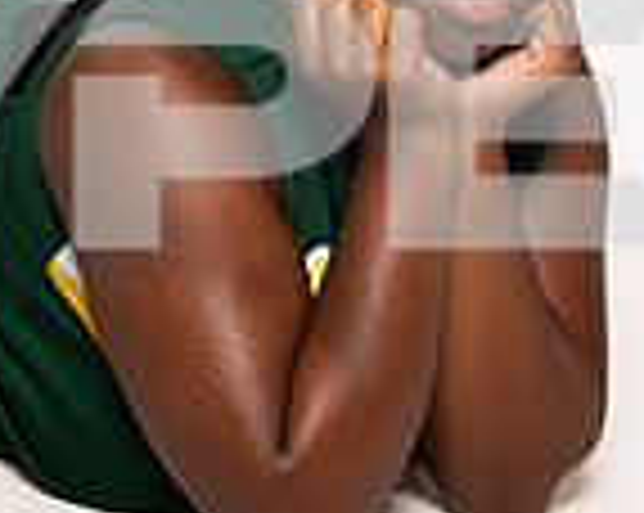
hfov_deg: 10.0
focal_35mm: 192
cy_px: -202
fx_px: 3655
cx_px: 32
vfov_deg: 7.9
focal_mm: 65
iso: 800
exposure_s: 1/320
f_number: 7.1
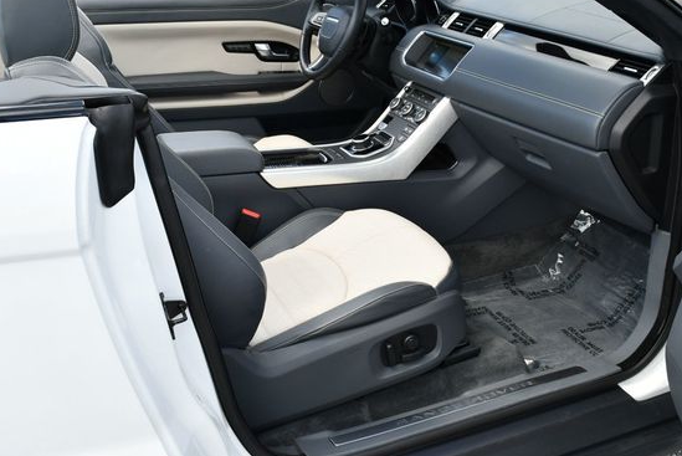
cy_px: 194
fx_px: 796
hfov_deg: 46.4
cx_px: 347
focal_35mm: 42
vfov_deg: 31.9
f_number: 5.6
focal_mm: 18
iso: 220
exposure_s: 1/250
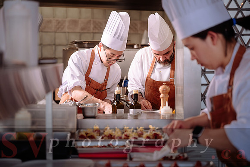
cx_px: 125
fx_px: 488
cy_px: 84
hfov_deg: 28.7
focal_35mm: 70
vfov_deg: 19.4
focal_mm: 70
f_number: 2.8
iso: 100
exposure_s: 1/160
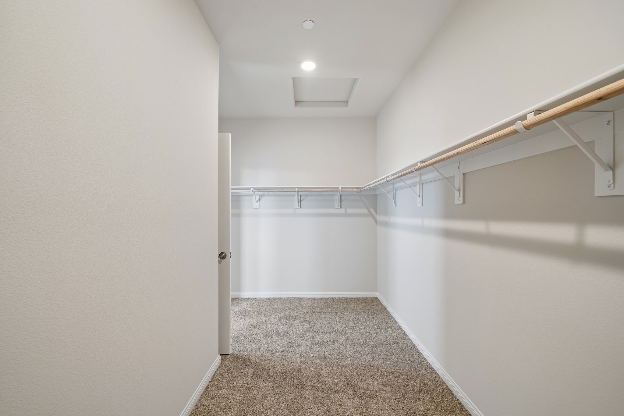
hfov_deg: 108.3
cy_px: 208
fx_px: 225
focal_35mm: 13
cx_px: 312
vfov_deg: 85.4
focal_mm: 13
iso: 400
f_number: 8
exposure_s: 1/13
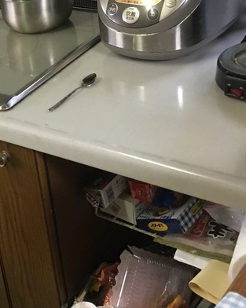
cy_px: 137
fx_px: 674
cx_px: -20
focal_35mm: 74
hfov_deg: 19.8
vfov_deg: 25.7
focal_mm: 4.15
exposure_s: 1/10
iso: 80
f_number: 2.2
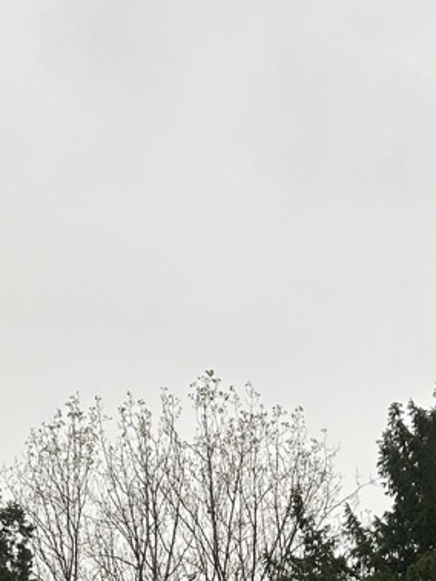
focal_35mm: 110
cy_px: 830
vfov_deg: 16.5
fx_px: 1845
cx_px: 220
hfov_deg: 13.5
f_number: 1.5
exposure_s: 1/215
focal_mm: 5.7
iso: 40
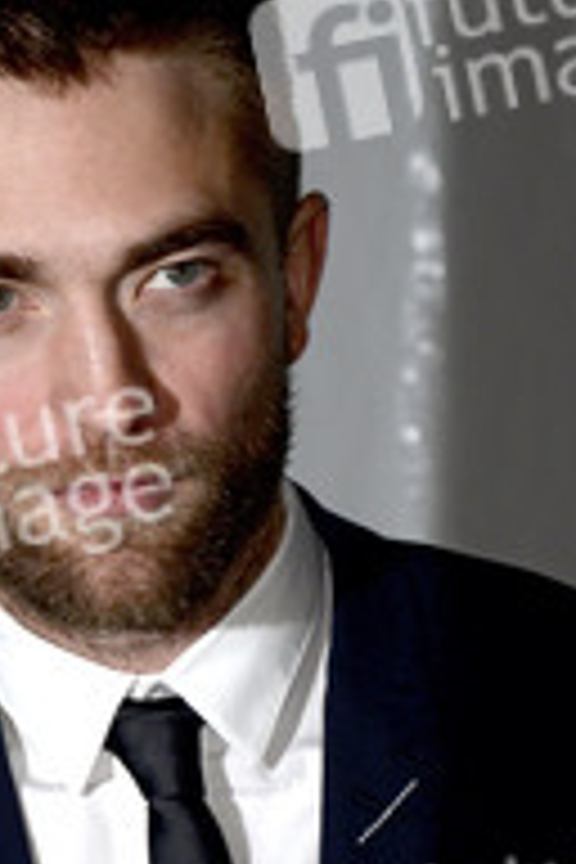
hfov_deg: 4.4
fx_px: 7511
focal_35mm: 313
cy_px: 720
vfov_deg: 6.6
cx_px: 74
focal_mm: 150
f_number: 5.6
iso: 800
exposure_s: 1/500
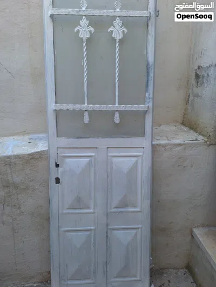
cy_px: 144
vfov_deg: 73.9
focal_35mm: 23
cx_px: 108
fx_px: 191
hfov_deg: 58.9
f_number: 1.8
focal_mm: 5.54
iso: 40
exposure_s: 1/256
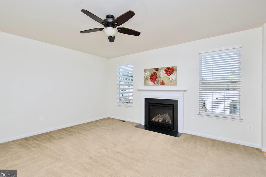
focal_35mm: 16
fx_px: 118
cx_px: 128
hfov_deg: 96.7
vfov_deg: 73.7
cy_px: 85
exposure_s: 1/160
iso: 320
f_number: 7.1
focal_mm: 10
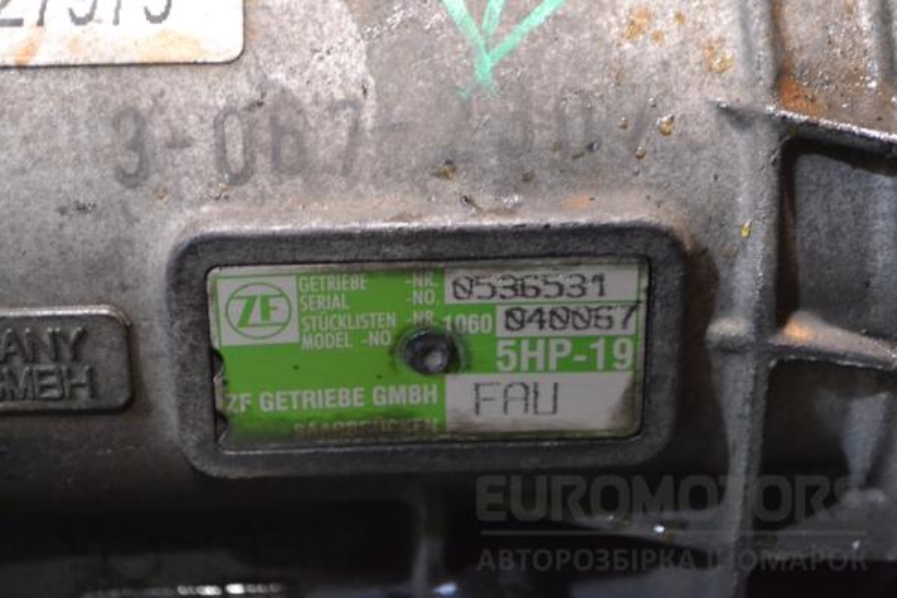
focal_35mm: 82
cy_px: 299
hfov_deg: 24.6
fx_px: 2055
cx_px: 448
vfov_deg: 16.6
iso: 3200
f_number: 5.6
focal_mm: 55
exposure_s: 1/30
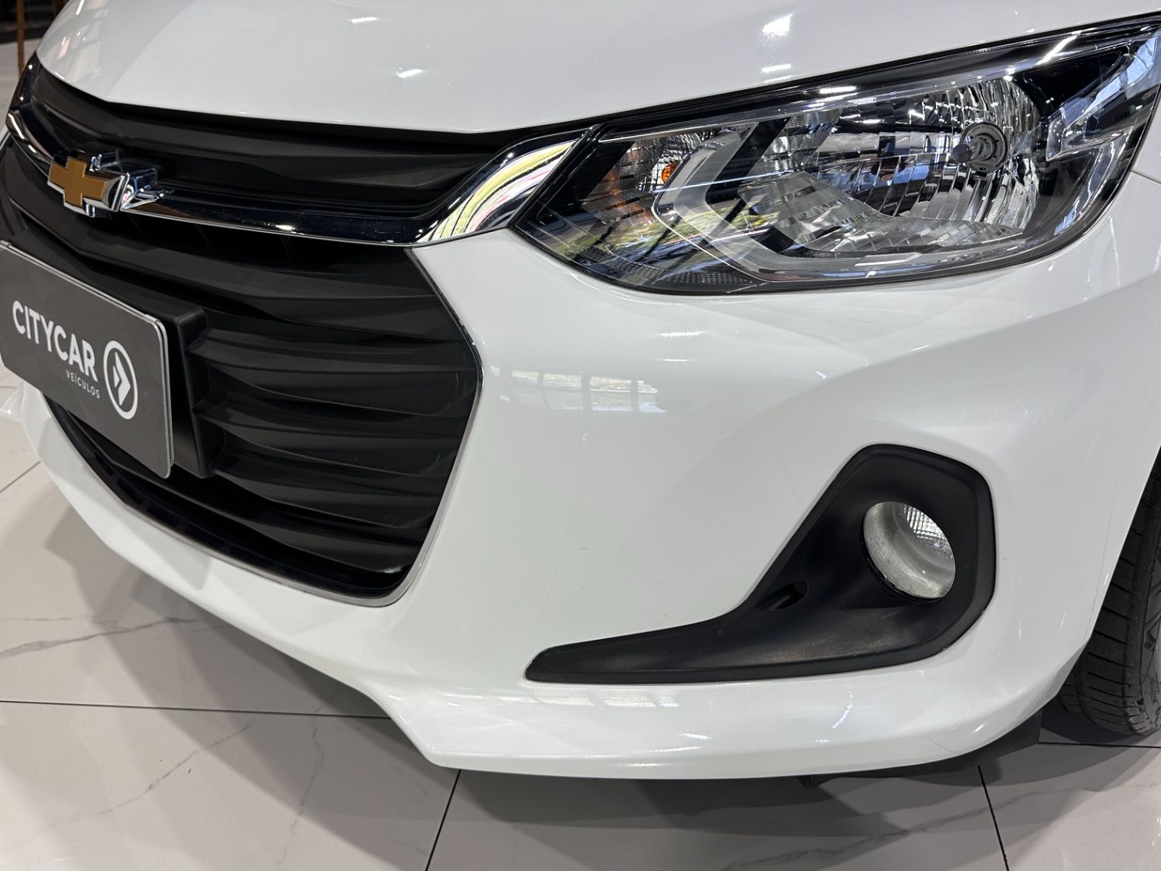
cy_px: 327
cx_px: 673
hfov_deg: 58.1
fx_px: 1040
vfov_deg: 45.1
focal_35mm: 31
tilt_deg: -19.7
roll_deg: -0.4
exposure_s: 1/120
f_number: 1.78
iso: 80
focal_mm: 6.86
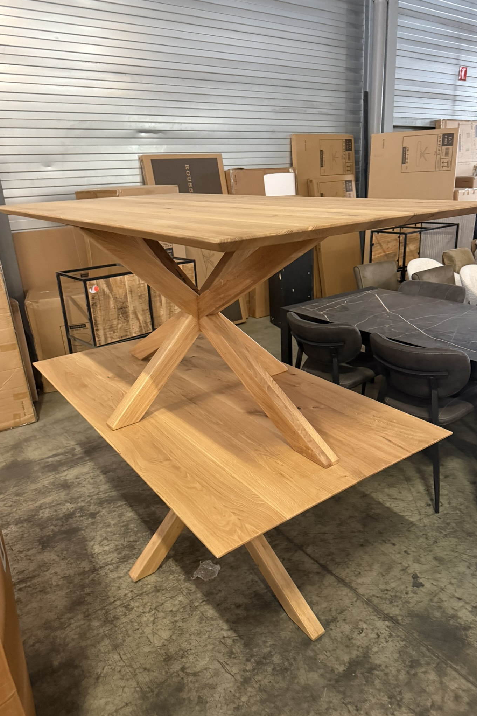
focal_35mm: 25
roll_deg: +2.9
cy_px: 358
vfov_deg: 71.5
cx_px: 258
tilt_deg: -17.9
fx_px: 497
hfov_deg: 51.2
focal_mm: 6.76
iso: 800
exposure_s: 1/33
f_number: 1.78
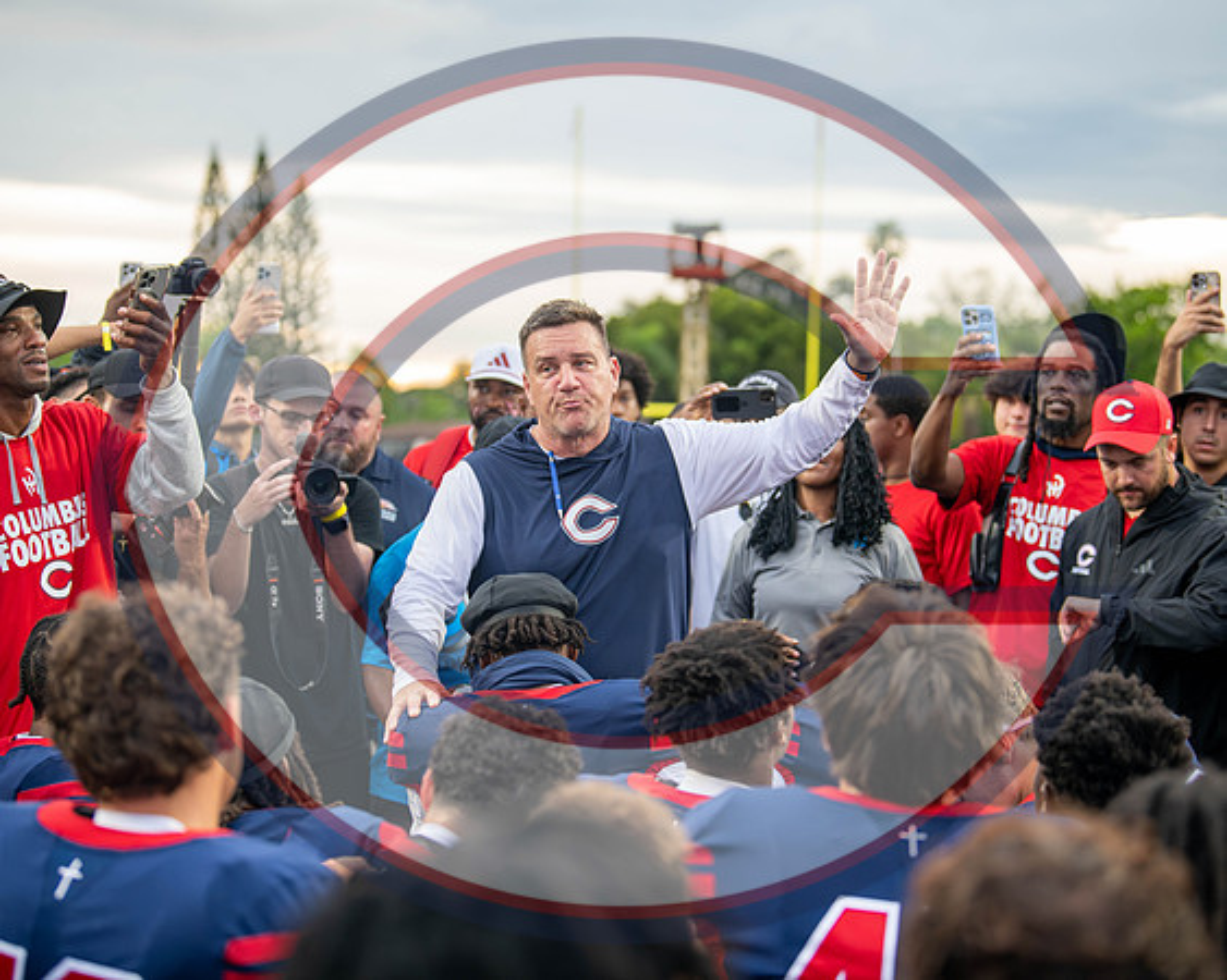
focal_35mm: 84
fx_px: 3066
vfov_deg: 18.2
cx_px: 614
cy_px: 490
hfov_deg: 22.6
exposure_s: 1/1000
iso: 1800
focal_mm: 75
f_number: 2.8
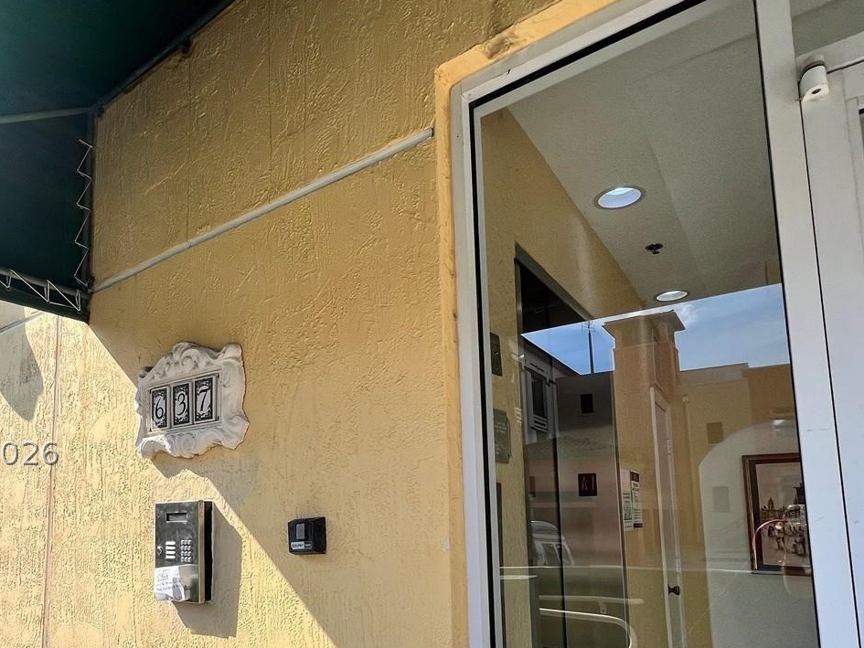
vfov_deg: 59.1
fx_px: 549
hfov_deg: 75.4
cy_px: 452
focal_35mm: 22
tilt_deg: +6.5
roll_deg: +0.4
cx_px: 338
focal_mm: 1.57
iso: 32
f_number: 1.8
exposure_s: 1/1179
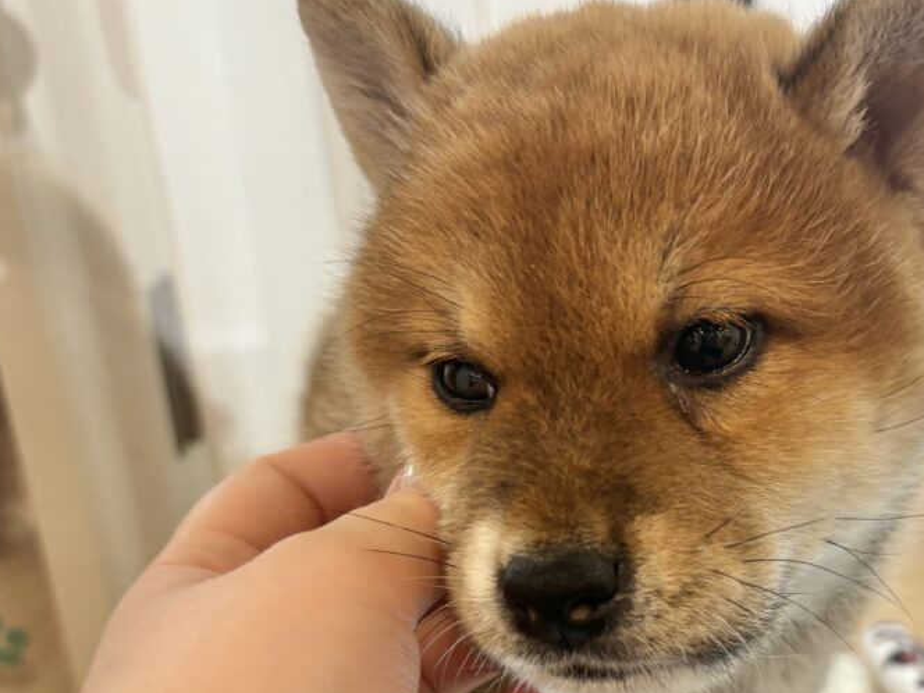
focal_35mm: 47
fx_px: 1255
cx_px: 623
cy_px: 579
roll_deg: +2.4
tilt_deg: -25.1
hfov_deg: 39.9
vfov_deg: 30.0
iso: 80
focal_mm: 5.96
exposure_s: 1/100
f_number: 1.6
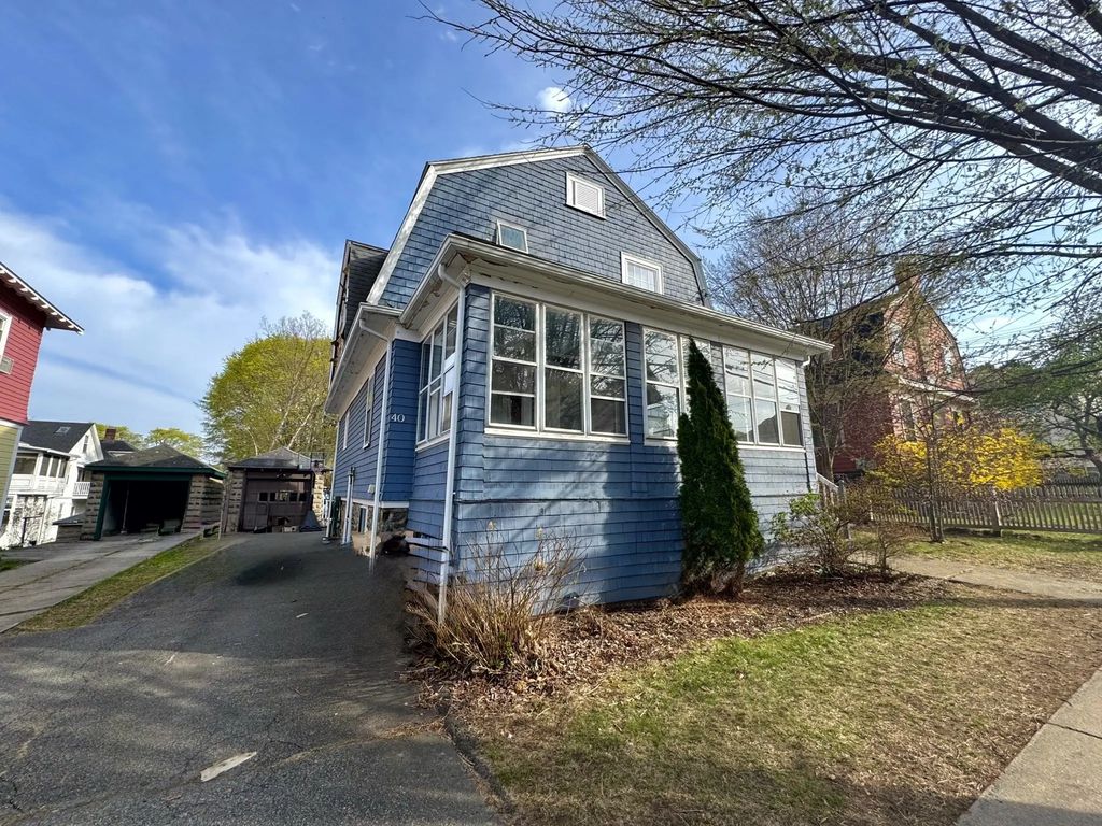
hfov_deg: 102.1
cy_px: 413
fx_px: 446
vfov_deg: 85.7
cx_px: 551
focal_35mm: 14
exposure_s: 1/779
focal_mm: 2.22
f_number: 2.2
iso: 40
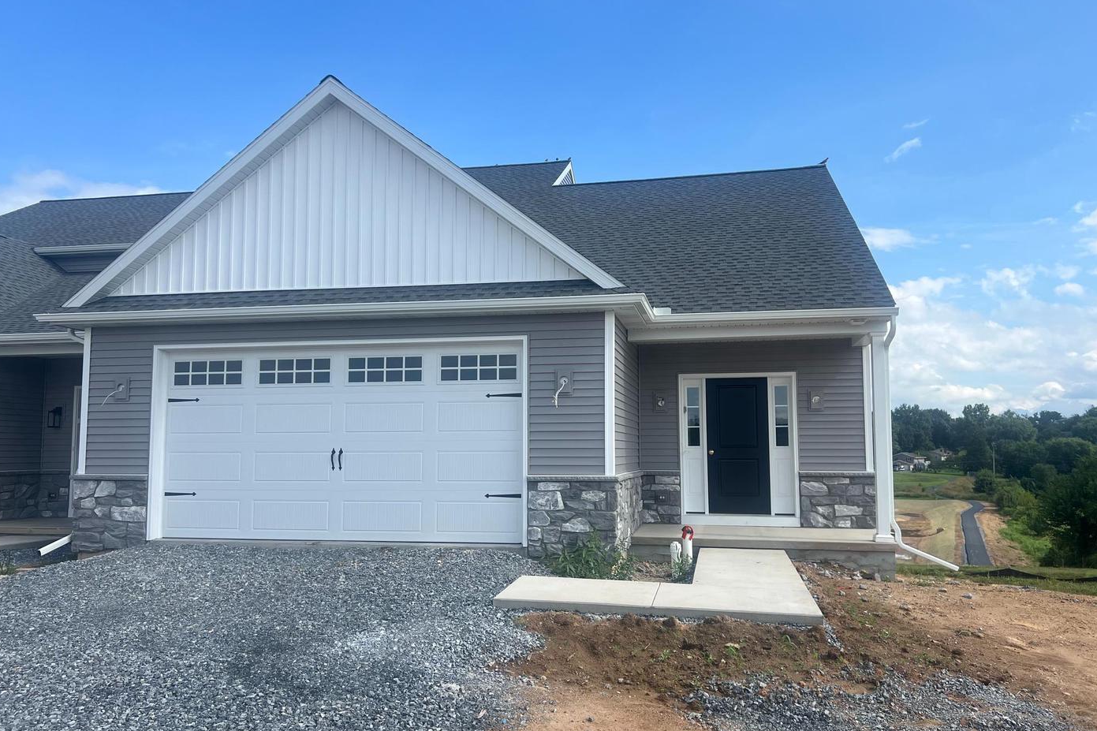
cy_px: 382
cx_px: 557
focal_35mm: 28
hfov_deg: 65.5
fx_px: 853
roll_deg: +0.6
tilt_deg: +2.8
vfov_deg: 46.4
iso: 50
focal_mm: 5.7
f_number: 1.5
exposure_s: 1/4115
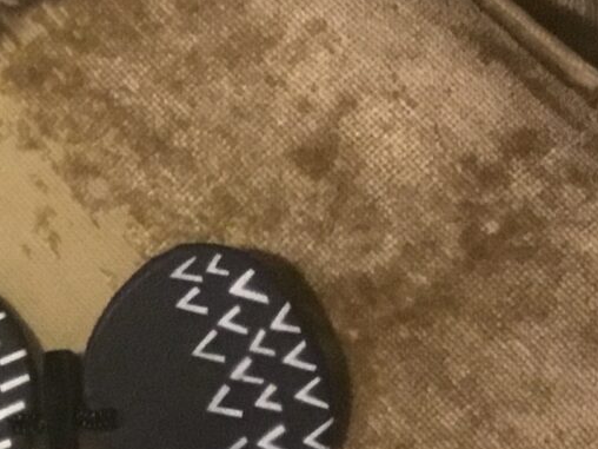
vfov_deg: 11.8
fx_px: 2159
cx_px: -320
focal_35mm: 125
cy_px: 335
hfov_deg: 14.6
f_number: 2.4
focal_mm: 3.3
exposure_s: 1/20
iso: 200
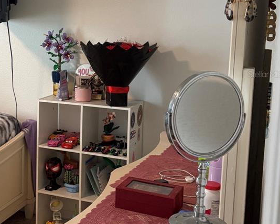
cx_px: 49
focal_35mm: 57
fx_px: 472
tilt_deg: -6.5
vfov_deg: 26.5
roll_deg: -1.4
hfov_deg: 32.0
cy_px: 74
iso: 250
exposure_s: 1/120
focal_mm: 5.96
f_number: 1.6
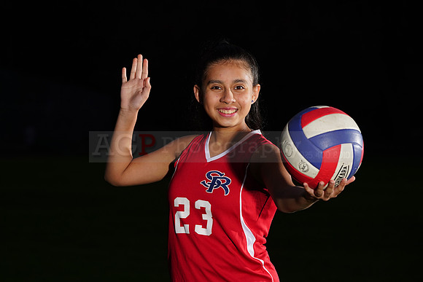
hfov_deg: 10.9
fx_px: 2221
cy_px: 141
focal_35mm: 189
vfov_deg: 7.3
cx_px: 212
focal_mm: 189
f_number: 9
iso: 400
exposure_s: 1/125
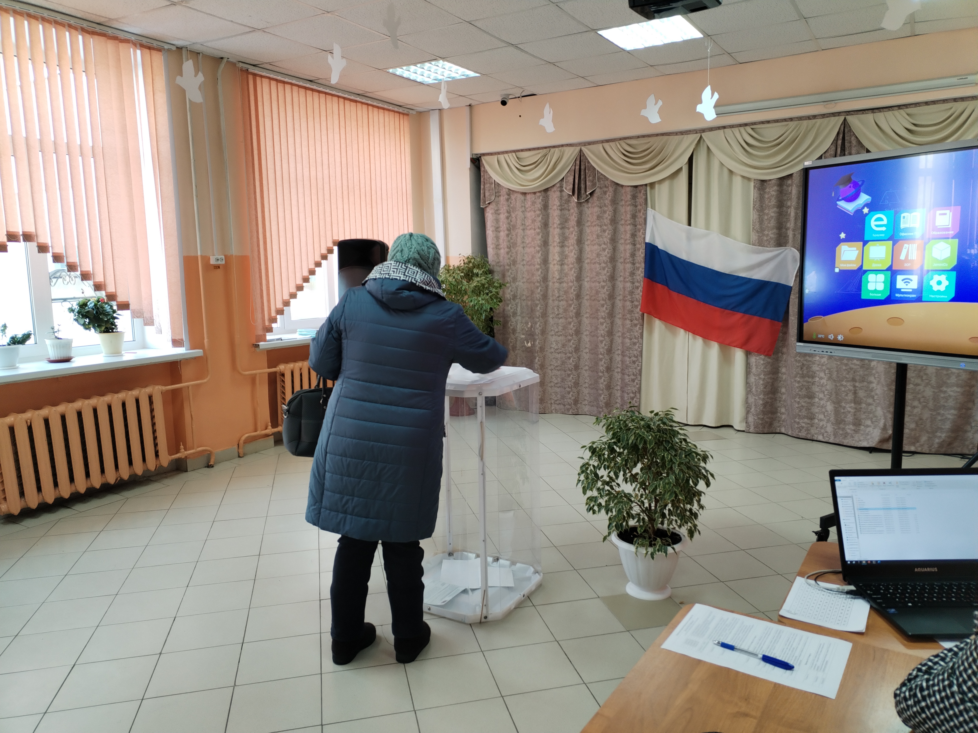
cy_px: 366
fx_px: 735
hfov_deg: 67.3
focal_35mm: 26
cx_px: 489
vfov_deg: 53.1
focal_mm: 4.75
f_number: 1.8
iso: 311
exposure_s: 1/60
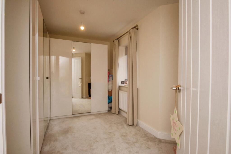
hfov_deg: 93.2
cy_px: 77
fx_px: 109
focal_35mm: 17
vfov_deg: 70.5
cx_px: 116
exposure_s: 1/60
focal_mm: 17
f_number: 22
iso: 400
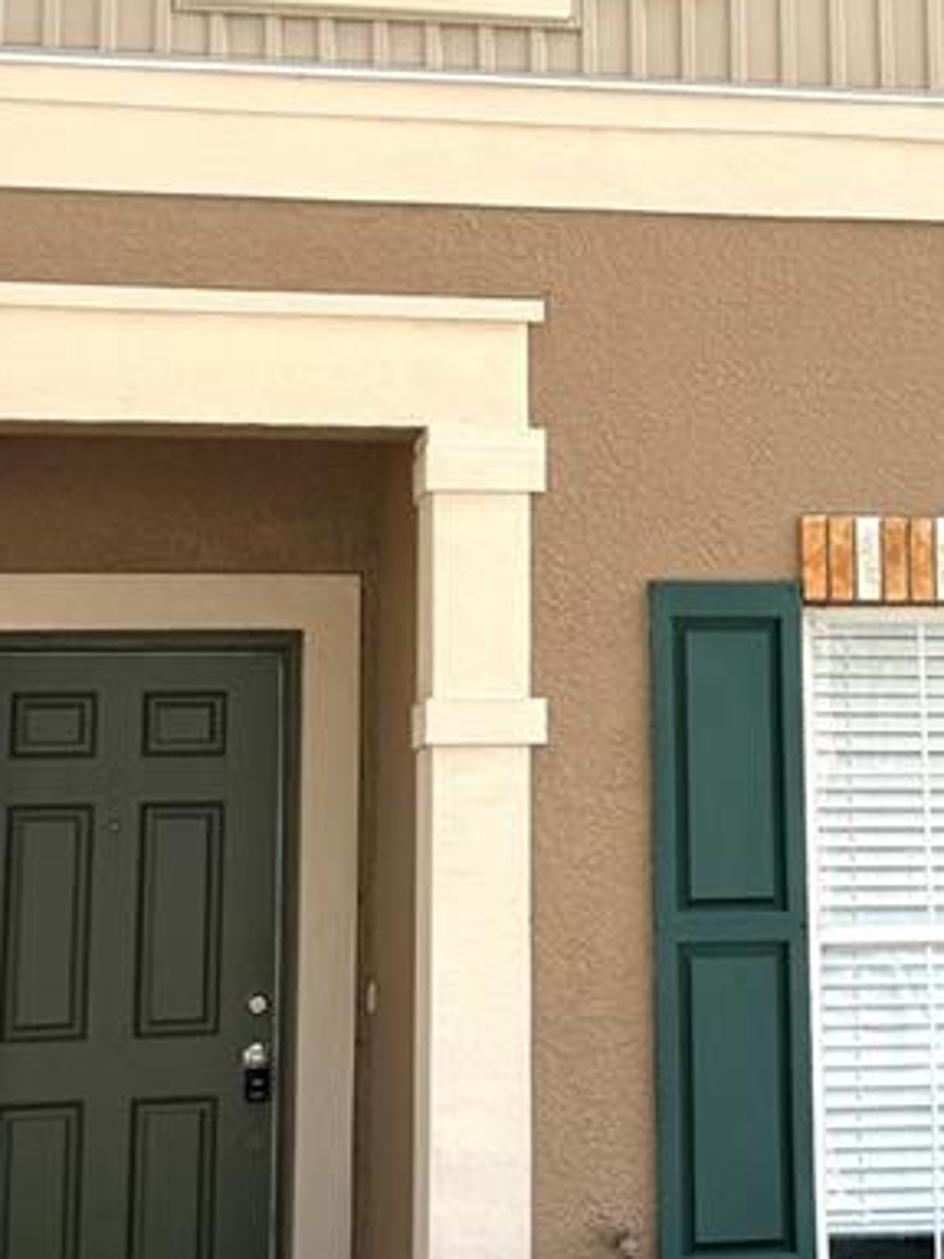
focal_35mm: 75
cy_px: 361
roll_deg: +1.2
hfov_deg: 19.5
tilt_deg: +11.0
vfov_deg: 25.8
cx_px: 701
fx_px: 2727
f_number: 1.78
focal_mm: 6.76
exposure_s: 1/1211
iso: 100
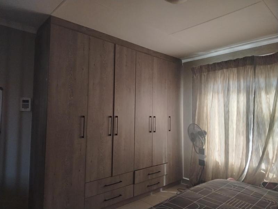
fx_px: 193
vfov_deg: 56.8
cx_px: 139
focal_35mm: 24
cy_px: 104
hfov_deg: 71.6
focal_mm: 5.25
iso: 616
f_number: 1.75
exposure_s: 1/33.3
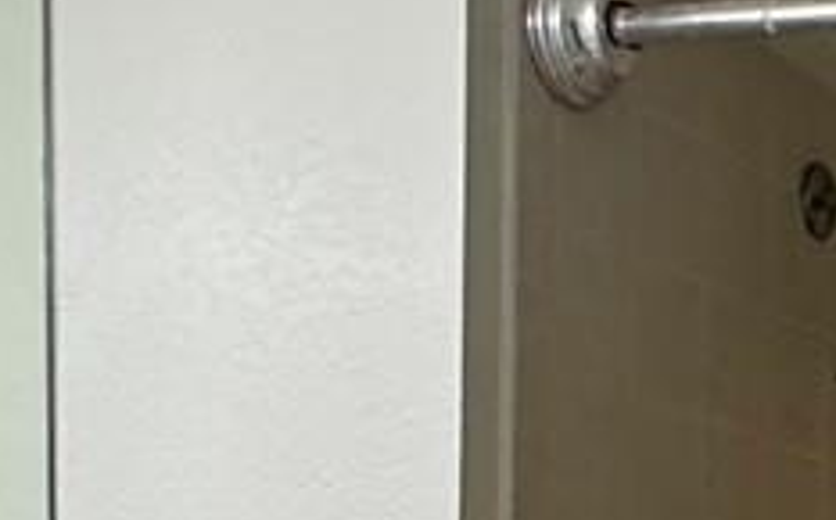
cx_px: 786
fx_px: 2321
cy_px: 1090
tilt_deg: -7.4
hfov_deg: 19.9
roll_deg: -1.5
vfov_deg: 11.4
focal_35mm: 102
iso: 320
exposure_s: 1/120
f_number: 2.2
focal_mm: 2.22
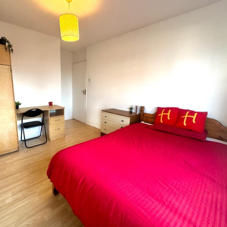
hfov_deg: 83.1
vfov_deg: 84.0
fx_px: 126
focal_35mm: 17
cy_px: 111
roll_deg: -2.7
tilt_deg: -12.7
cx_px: 93
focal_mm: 2.22
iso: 250
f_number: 2.2
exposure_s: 1/100
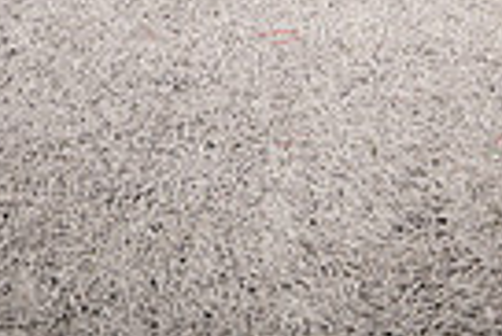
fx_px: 1480
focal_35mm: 106
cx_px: 288
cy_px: -484
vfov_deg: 10.9
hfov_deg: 19.2
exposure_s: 1/1000
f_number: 4.5
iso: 200
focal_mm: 32
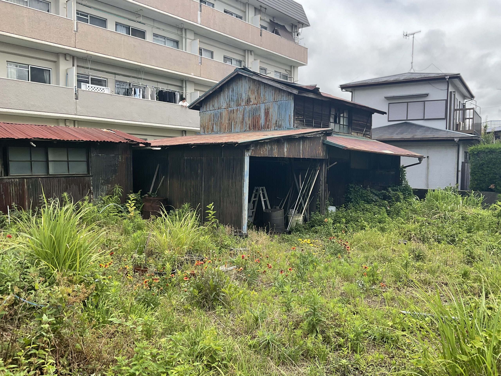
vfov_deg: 48.2
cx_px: 250
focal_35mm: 29
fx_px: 420
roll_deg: +0.1
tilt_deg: -4.8
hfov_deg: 61.7
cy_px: 188
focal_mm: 3
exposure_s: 1/1035
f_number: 1.8
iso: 16
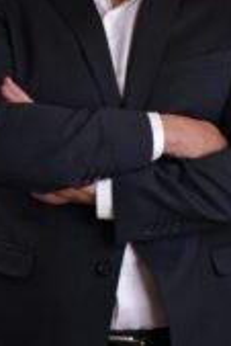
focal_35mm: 118
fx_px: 1133
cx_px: 116
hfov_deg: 11.6
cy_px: 111
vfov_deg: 17.3
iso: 250
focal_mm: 50
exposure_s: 1/160
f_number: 4
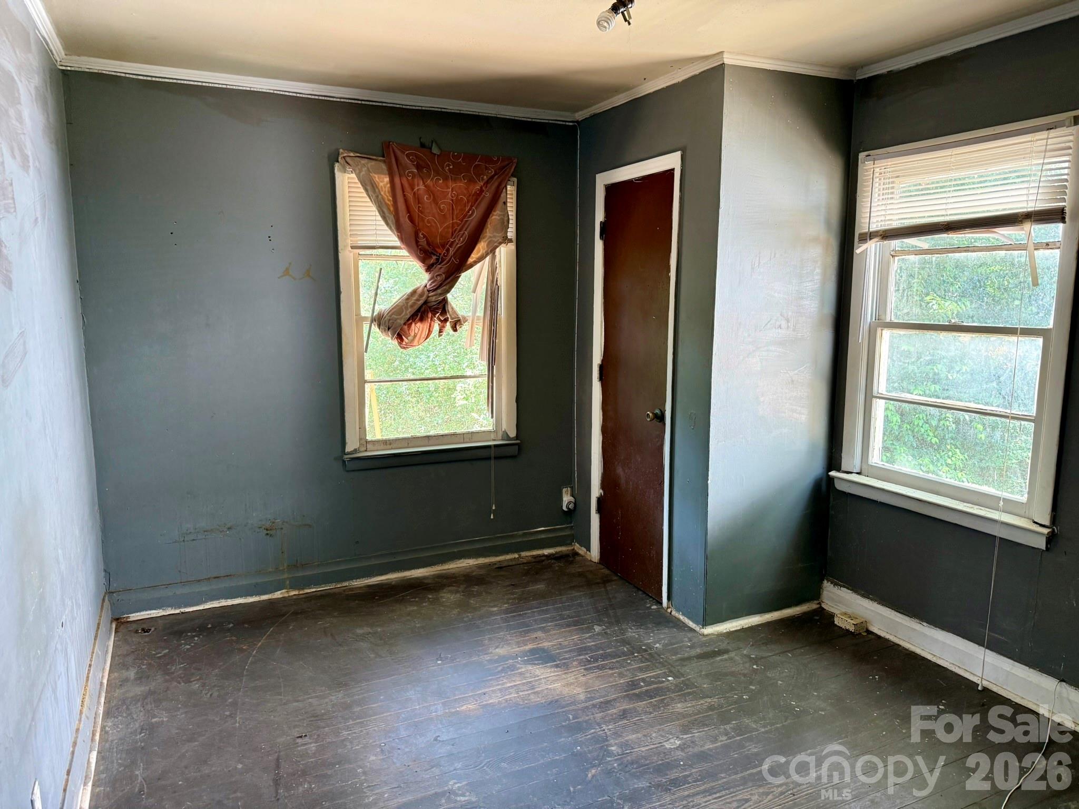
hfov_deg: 71.6
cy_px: 404
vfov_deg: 56.8
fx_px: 748
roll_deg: -0.2
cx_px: 540
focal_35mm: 24
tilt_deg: -7.9
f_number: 1.78
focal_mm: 6.76
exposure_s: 1/81
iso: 200
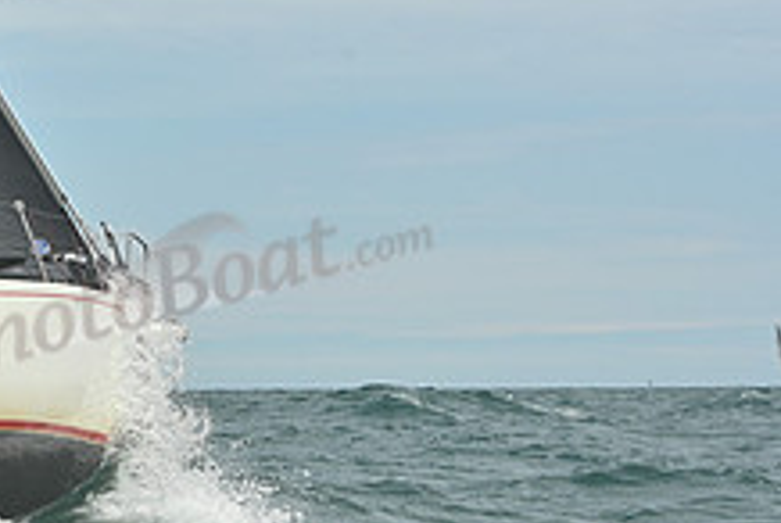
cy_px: 152
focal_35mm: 186
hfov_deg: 10.8
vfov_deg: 7.4
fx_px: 4041
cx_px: -254
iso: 320
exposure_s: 1/1250
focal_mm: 70
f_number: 11
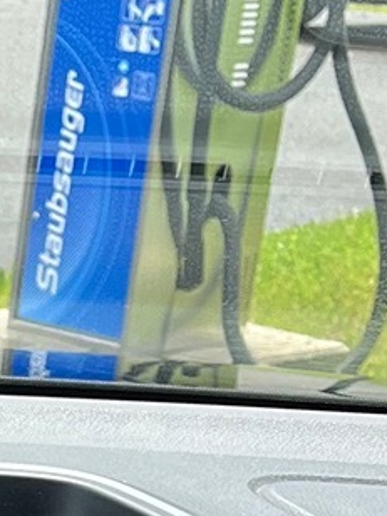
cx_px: -603
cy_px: 1138
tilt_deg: -28.4
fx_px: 2534
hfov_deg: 8.0
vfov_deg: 10.4
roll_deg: -0.9
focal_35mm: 170
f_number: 1.6
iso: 50
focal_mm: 5.1
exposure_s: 1/766
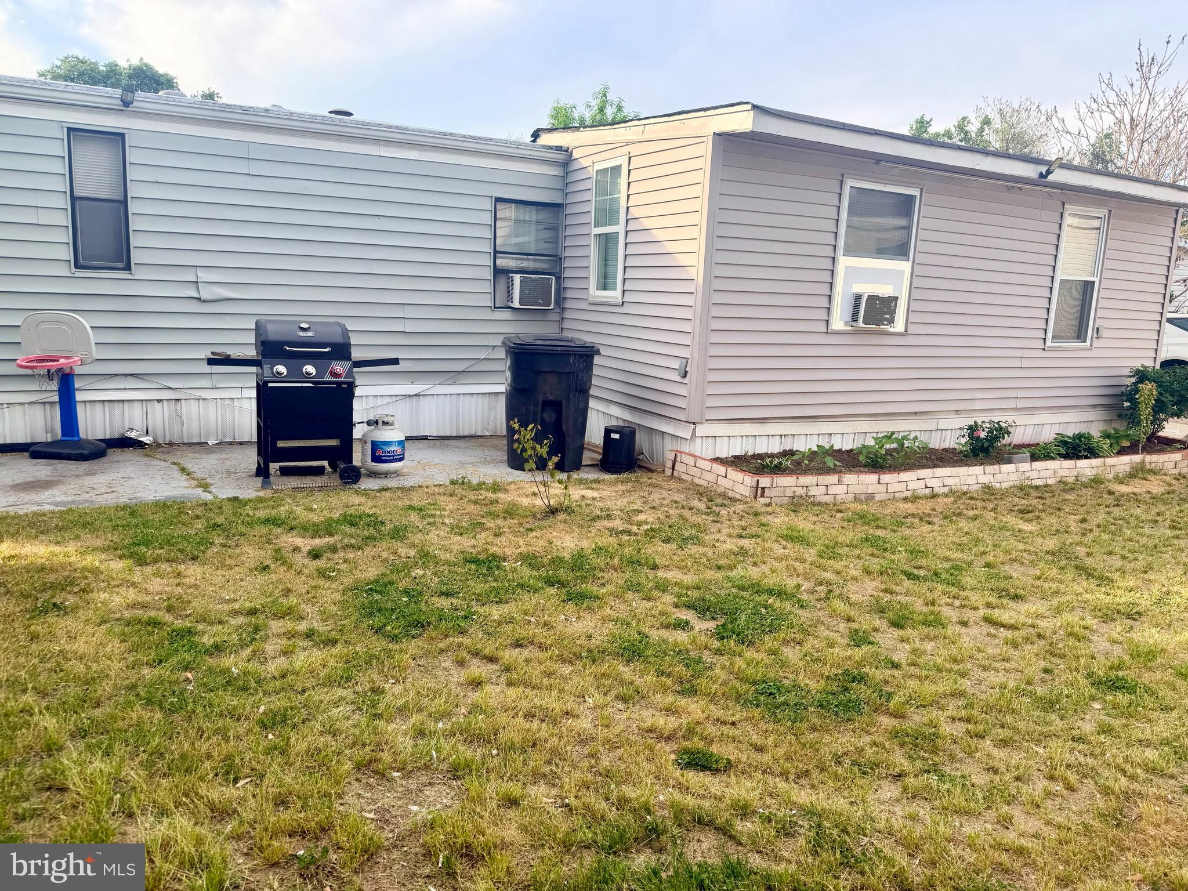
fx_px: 824
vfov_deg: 56.8
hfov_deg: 71.6
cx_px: 594
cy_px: 446
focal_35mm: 24
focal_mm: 6.76
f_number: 1.78
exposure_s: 1/992
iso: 80
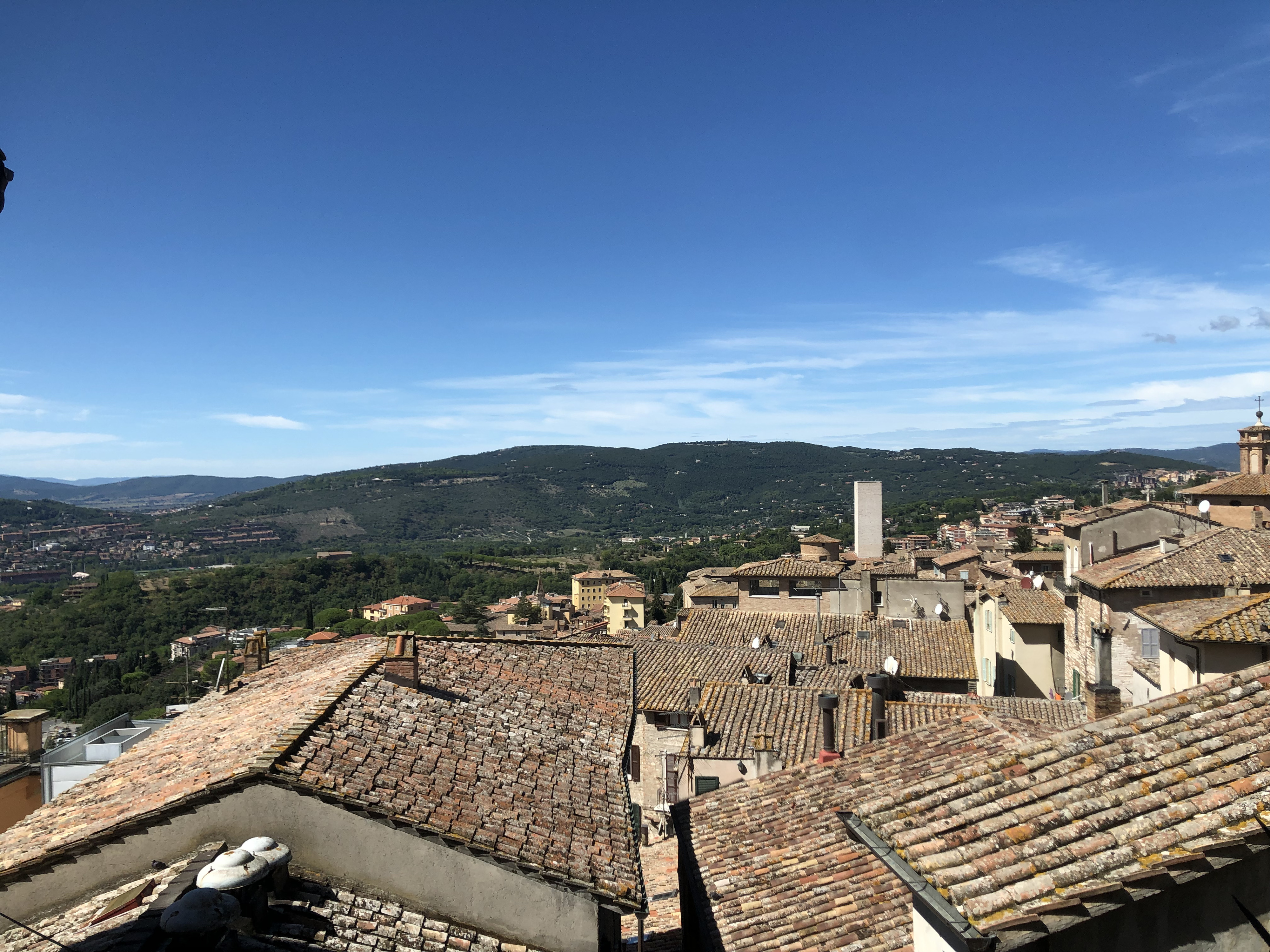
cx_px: 635
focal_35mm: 28
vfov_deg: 49.7
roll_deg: +2.4
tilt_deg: -0.9
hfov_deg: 63.4
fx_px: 1027
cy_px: 476
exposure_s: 1/1736
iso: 20
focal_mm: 4
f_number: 1.8
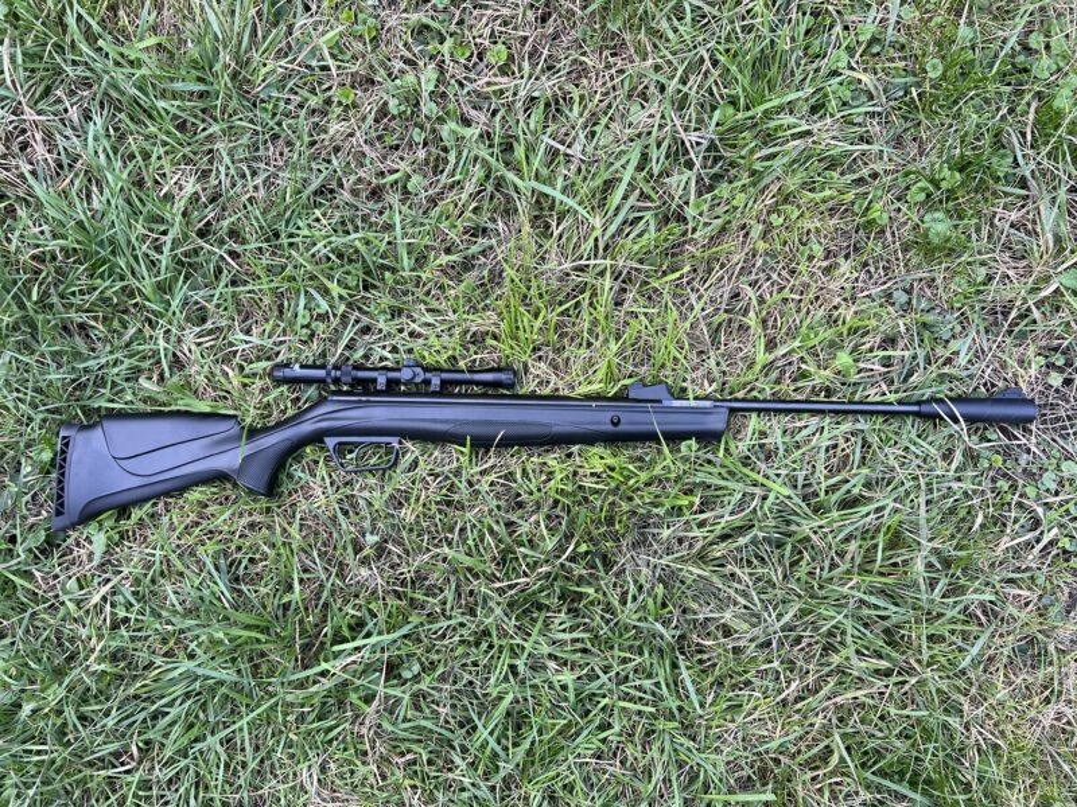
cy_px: 404
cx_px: 538
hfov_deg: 67.3
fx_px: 809
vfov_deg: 53.1
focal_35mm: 26
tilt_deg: -81.5
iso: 100
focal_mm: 5.7
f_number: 1.5
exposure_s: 1/121
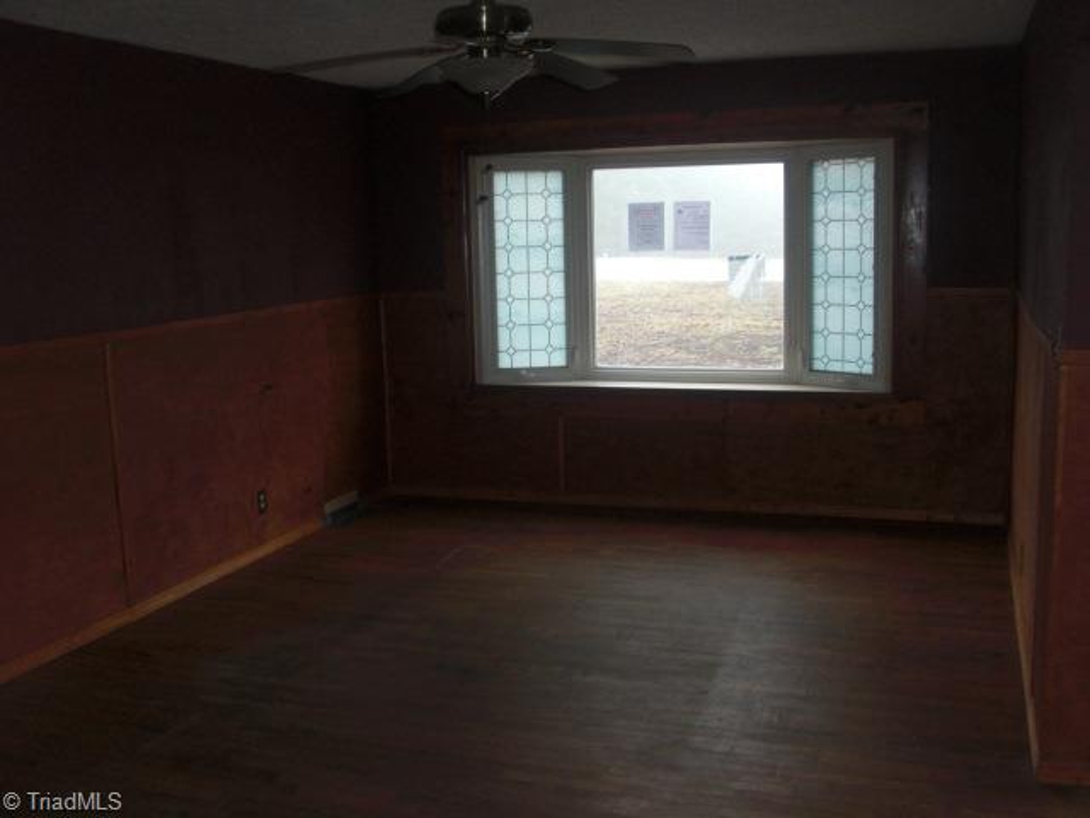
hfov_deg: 51.4
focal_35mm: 36
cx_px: 545
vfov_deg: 39.7
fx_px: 1134
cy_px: 409
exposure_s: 1/60
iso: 200
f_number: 2.8
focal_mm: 6.3
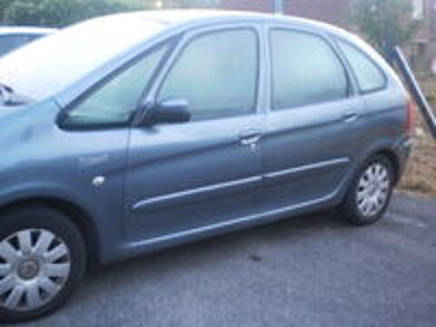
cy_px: 164
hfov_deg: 44.8
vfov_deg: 34.3
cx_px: 218
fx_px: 529
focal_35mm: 42
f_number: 3.5
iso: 125
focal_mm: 7.4
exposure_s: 1/8
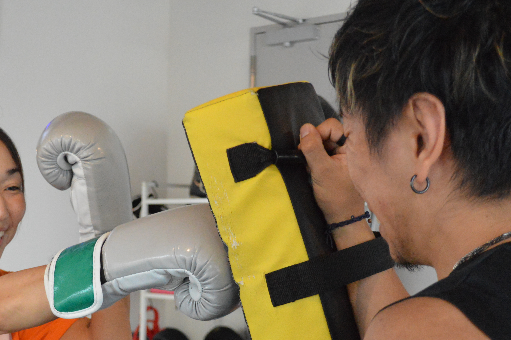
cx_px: 210
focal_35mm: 76
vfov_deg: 17.7
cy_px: 292
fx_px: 1076
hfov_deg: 26.7
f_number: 4.5
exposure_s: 1/250
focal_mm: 29
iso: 3200
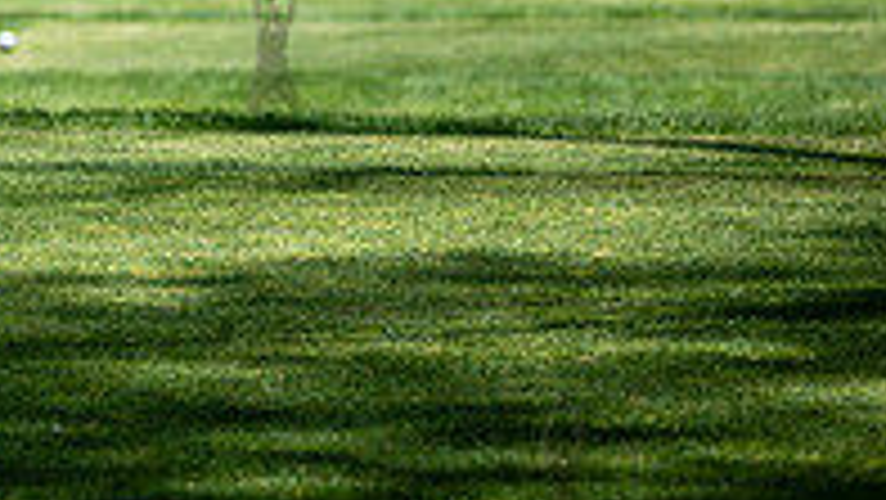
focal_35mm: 385
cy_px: -187
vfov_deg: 3.2
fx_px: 9049
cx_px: -310
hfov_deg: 5.6
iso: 100
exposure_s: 1/800
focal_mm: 125
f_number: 3.5
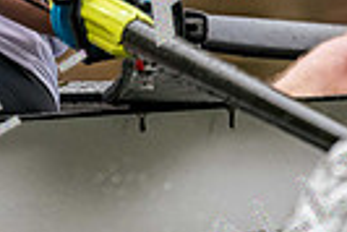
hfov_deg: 1.2
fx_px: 16819
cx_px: -81
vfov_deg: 0.8
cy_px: -202
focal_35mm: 1743
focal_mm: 400
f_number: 4.5
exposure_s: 1/2500
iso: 2500
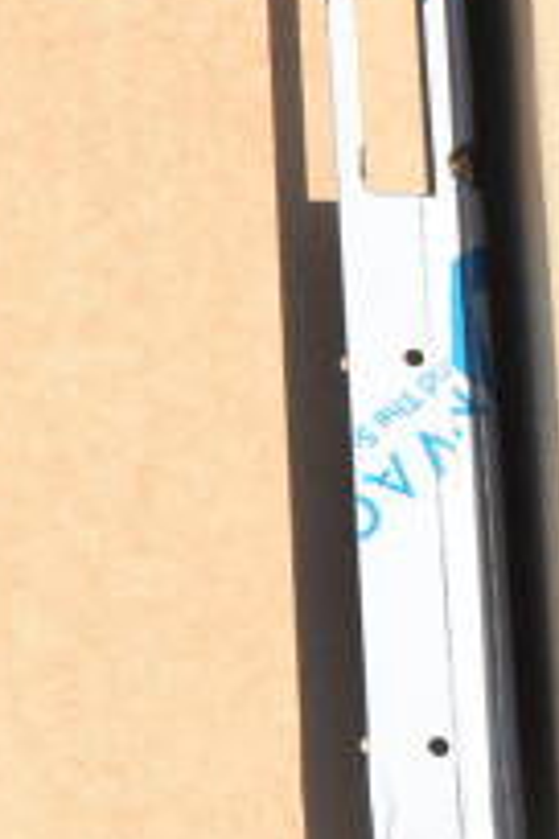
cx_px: -444
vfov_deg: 11.2
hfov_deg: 7.4
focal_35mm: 181
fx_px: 4221
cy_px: 864
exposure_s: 1/800
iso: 1600
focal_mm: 27
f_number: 14
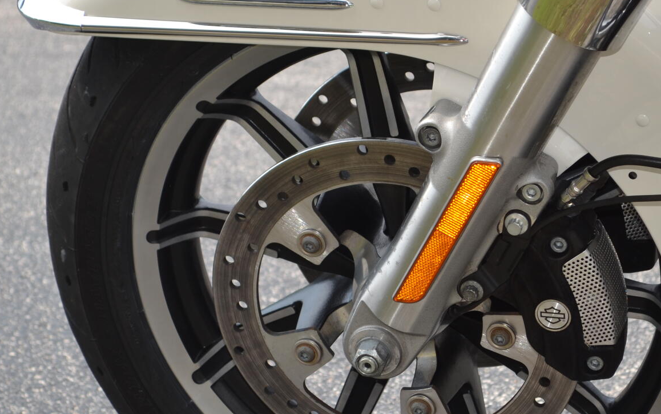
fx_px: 2378
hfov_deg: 15.8
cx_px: 382
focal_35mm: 132
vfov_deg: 9.9
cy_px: 208
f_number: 7.1
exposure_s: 1/200
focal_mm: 50
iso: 100
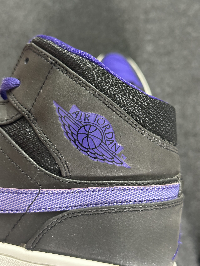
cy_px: 133
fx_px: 370
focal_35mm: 48
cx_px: 100
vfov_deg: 39.7
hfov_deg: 30.3
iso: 500
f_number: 1.78
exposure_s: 1/33
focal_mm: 6.86
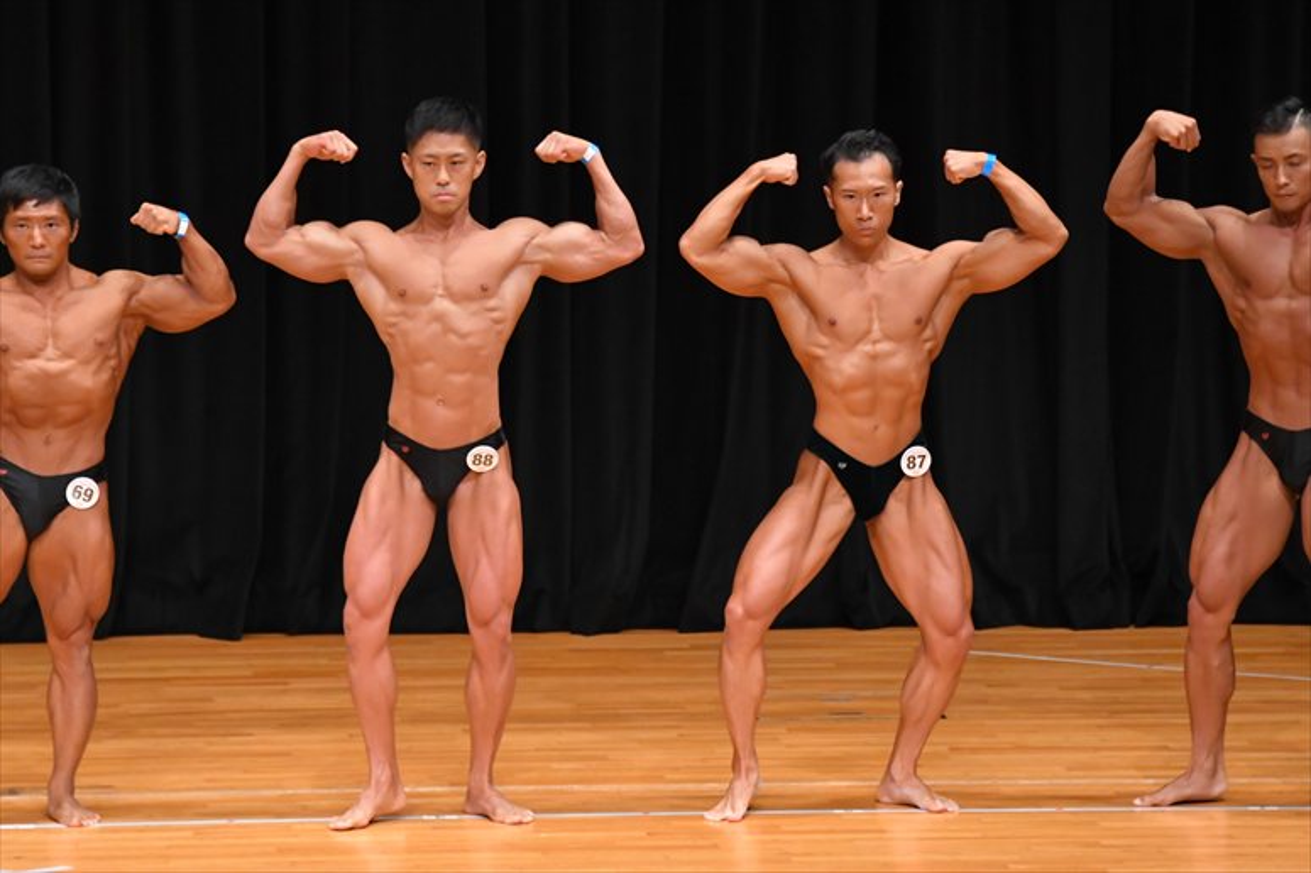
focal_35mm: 270
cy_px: 436
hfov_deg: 7.6
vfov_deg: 5.1
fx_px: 9828
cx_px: 656
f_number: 5.6
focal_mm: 180
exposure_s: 1/400
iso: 4000
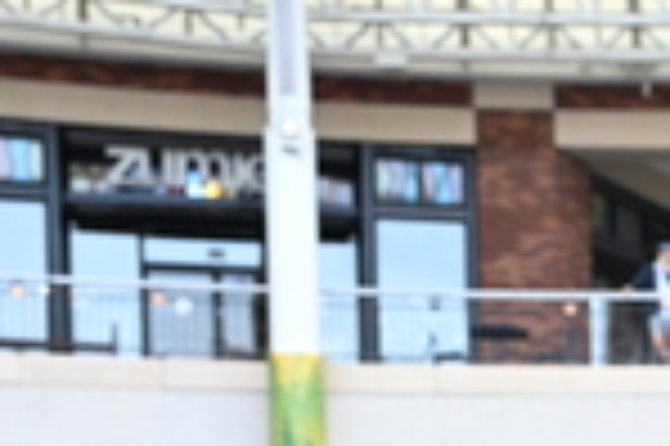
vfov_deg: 11.5
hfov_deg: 16.9
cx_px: 926
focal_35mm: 113
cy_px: 732
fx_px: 2098
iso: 2000
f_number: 4
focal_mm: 30.5
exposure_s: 1/200
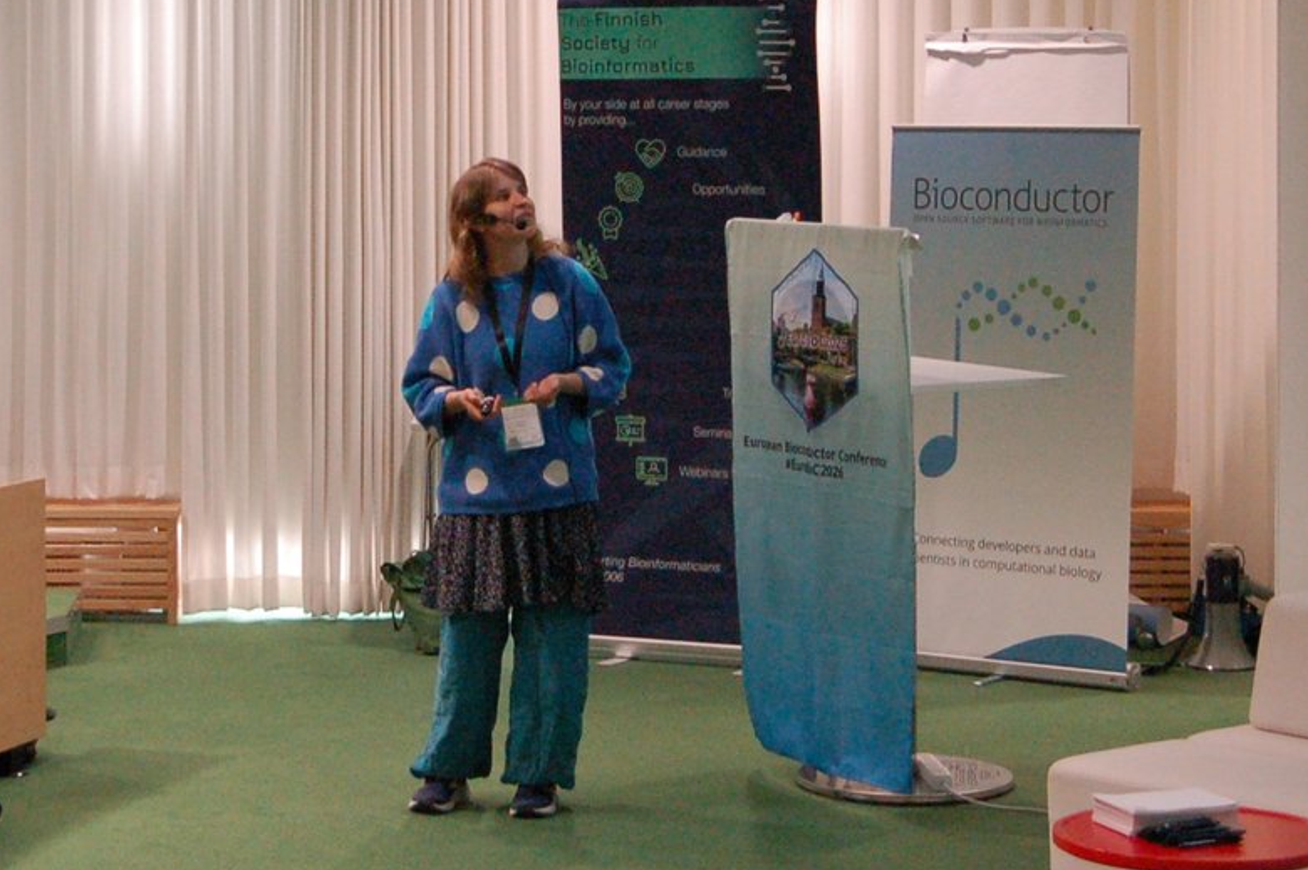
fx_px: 3631
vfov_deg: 13.6
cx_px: 508
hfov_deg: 20.4
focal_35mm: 100
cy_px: 193
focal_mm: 26
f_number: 3.5
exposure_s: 1/125
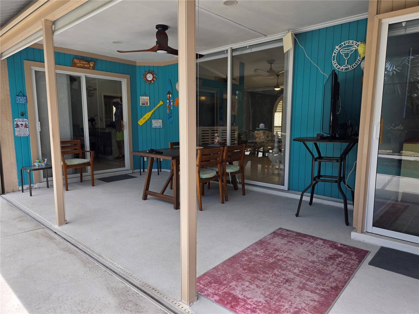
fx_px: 278
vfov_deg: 58.9
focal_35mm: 23
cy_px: 157
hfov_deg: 73.9
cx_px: 210
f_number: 1.7
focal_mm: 6.3
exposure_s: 1/180
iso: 40
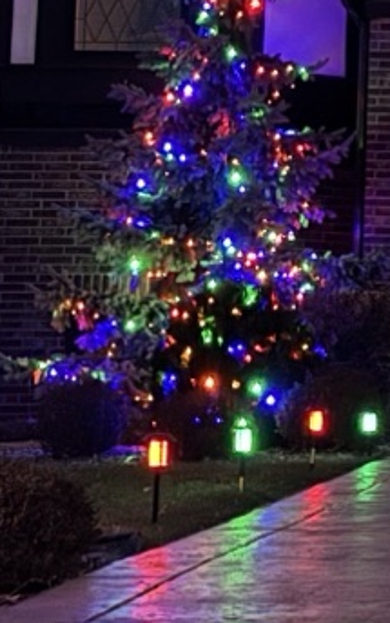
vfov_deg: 13.9
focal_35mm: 148
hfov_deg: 8.5
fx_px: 2517
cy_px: -7
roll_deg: -0.4
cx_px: 693
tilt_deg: +9.3
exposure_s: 1/20
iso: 1600
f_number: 1.78
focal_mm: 6.86
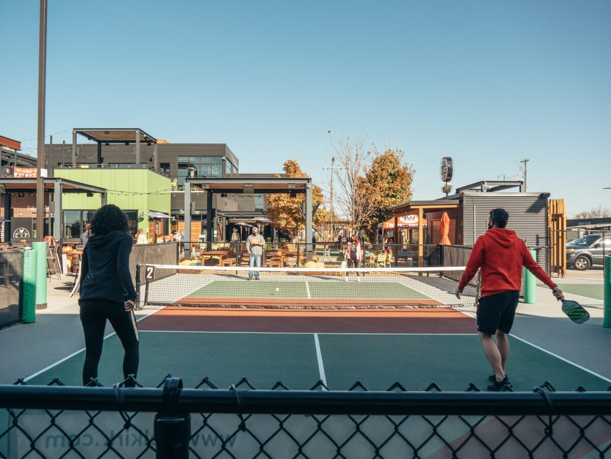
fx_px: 494
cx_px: 306
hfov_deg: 63.4
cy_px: 230
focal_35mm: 28
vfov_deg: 49.7
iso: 200
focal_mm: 14
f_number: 5
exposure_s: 1/800
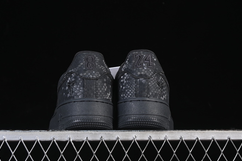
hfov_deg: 22.6
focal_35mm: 90
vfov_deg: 15.2
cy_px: 73
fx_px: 605
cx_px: 111
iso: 160
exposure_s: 1/80
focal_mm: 50
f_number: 7.1
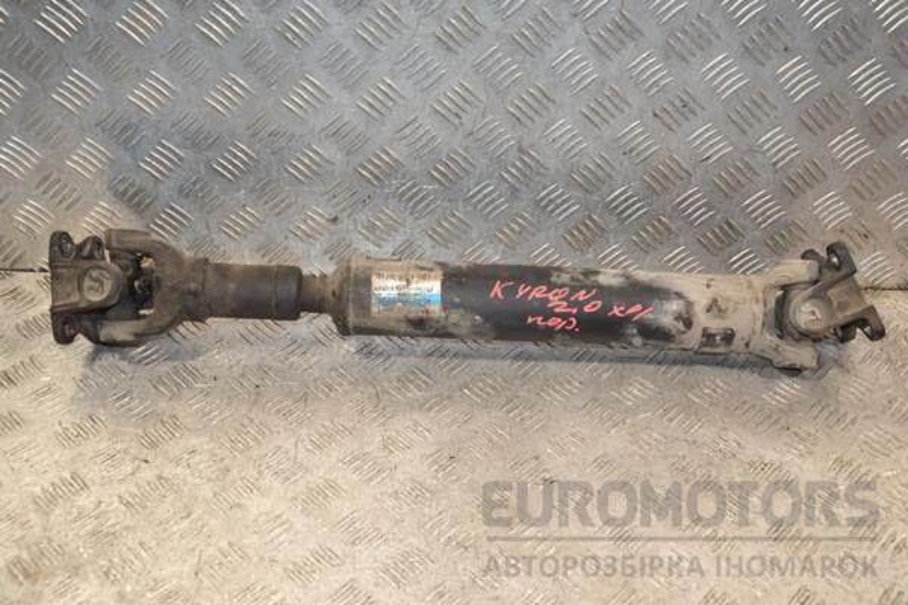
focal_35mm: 42
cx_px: 454
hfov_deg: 46.4
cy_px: 302
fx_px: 1059
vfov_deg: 31.9
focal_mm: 28
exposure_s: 1/200
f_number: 5.6
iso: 800
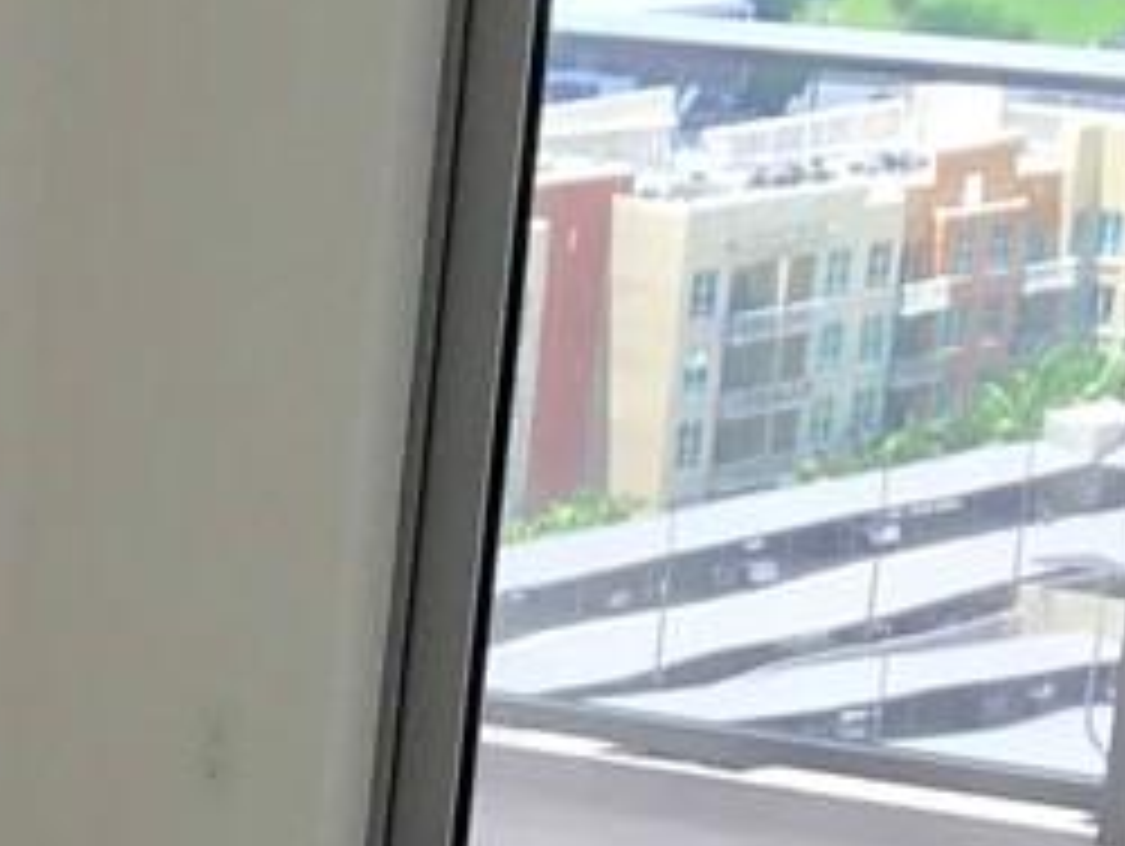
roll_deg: -2.0
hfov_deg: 10.5
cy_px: 1606
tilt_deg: -20.7
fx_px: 5823
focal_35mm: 179
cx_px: -792
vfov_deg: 8.0
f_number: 1.8
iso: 25
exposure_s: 1/120
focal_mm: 3.99
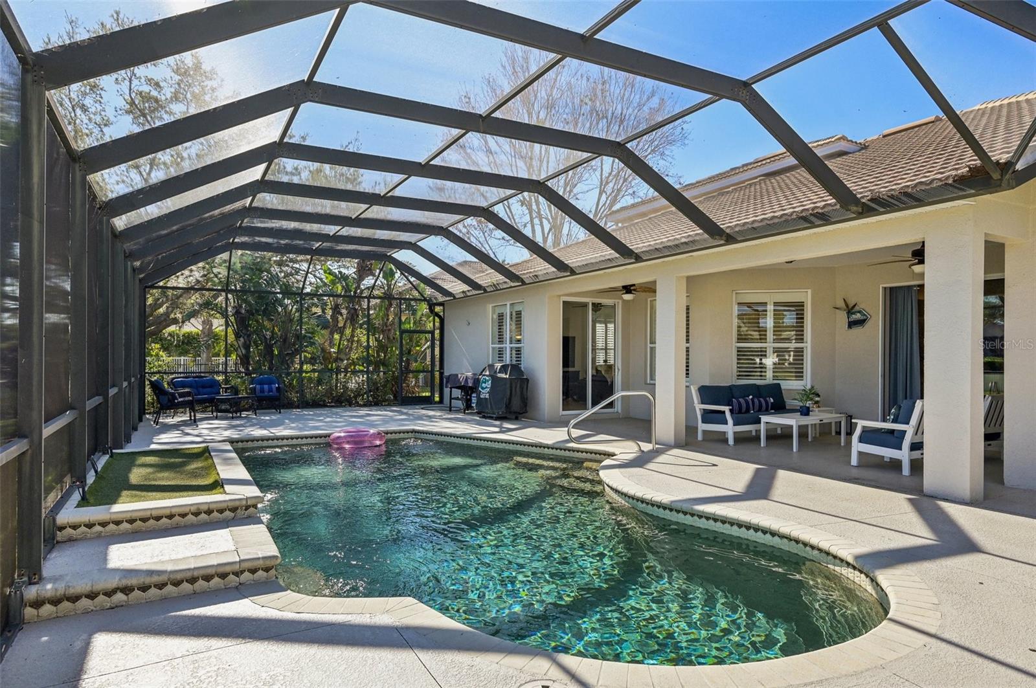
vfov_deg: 59.4
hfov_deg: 81.3
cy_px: 344
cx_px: 518
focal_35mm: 21
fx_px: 604
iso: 400
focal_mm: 21
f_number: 8
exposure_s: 1/400
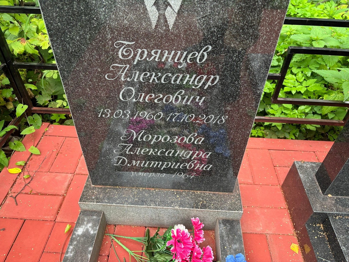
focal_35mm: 26
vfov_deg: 53.1
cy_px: 131
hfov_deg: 67.3
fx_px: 262
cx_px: 174
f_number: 1.6
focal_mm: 5.96
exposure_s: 1/95
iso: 125
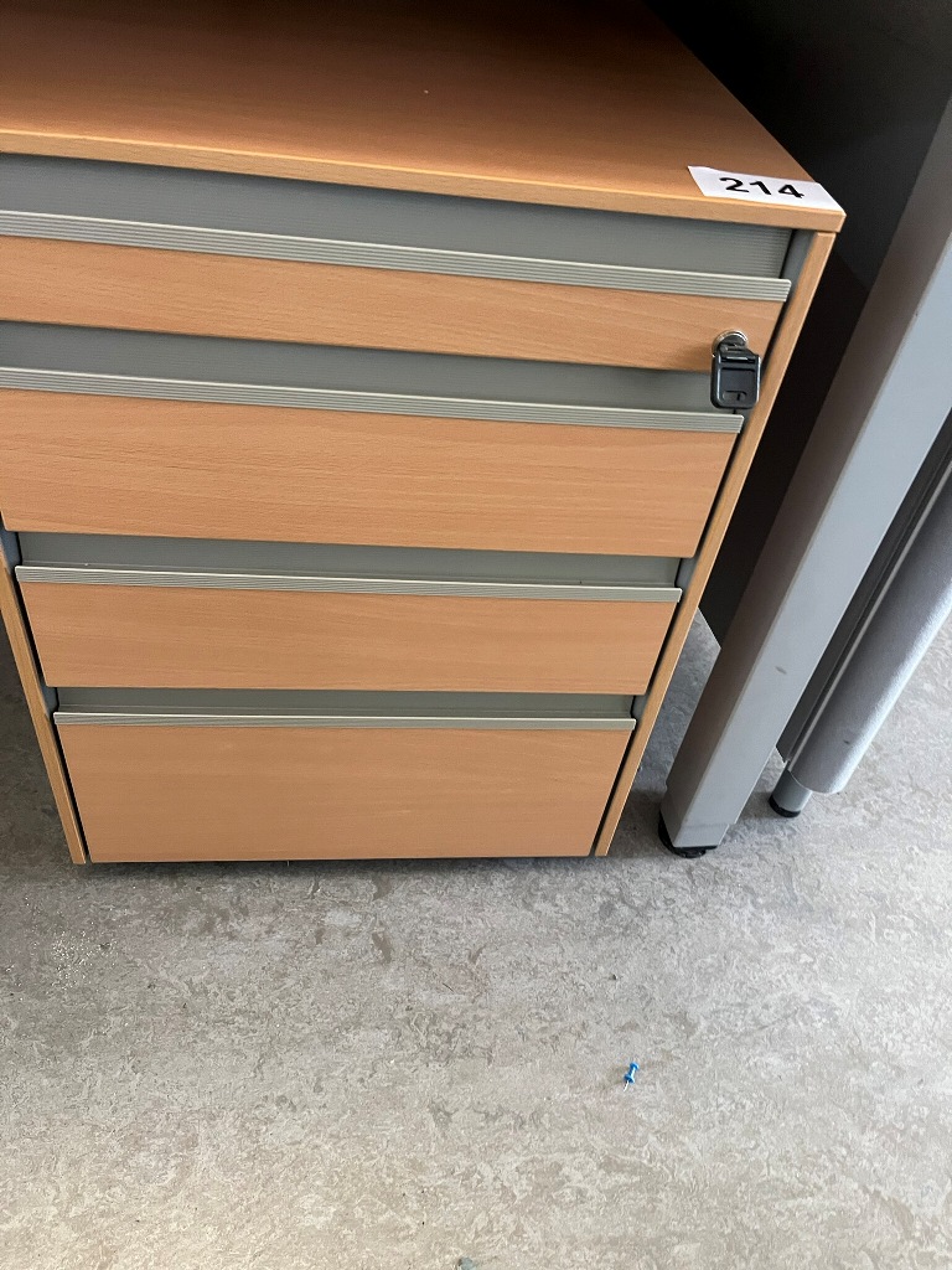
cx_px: 476
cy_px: 635
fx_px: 953
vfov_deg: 67.3
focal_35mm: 26
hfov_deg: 53.1
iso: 500
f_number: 1.6
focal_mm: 5.1
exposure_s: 1/52
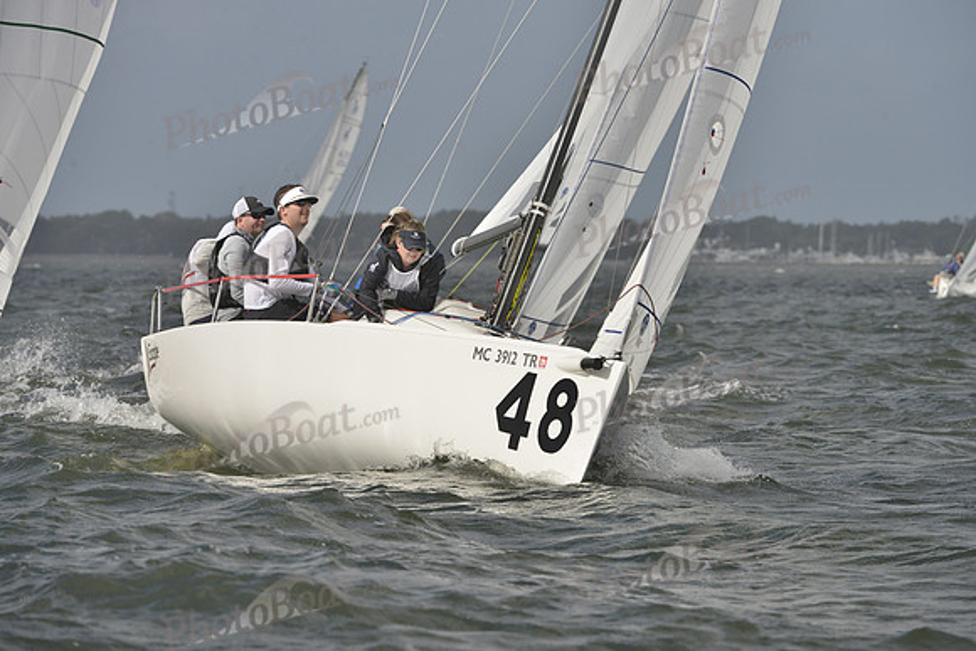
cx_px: 488
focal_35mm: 310
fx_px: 8406
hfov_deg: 6.6
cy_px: 326
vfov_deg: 4.4
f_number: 11
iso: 400
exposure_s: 1/1600
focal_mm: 310
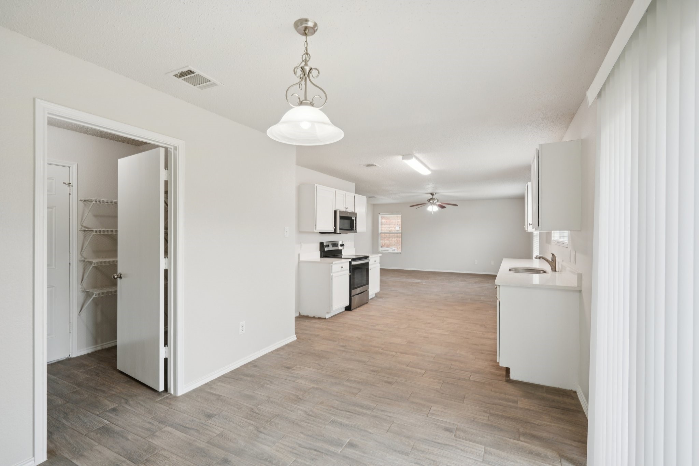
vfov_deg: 73.7
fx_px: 311
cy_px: 233
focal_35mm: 16
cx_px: 350
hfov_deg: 96.7
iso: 400
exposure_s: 1/20
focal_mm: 16
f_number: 8
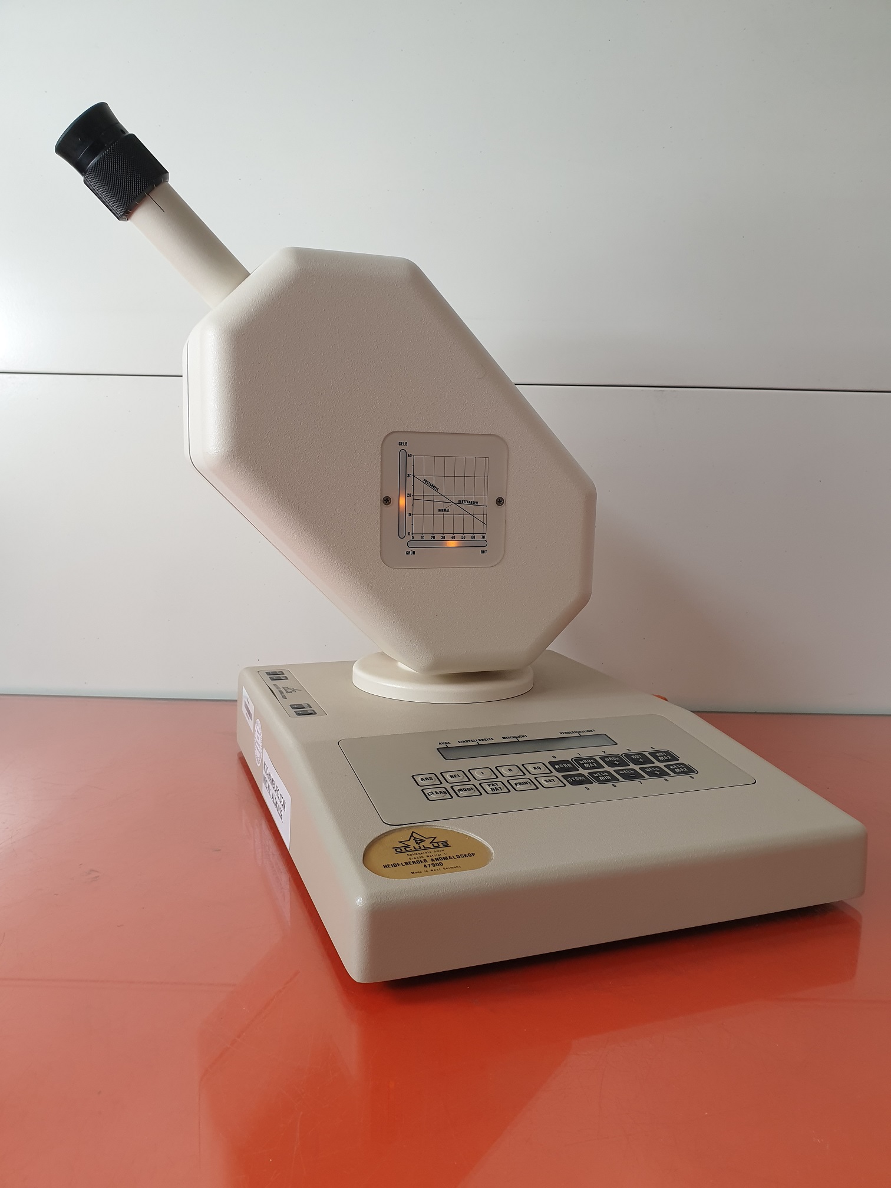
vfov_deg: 67.3
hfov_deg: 53.1
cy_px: 594
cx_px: 446
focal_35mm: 26
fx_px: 892
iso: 100
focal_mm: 4.3
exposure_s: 1/50
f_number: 2.4
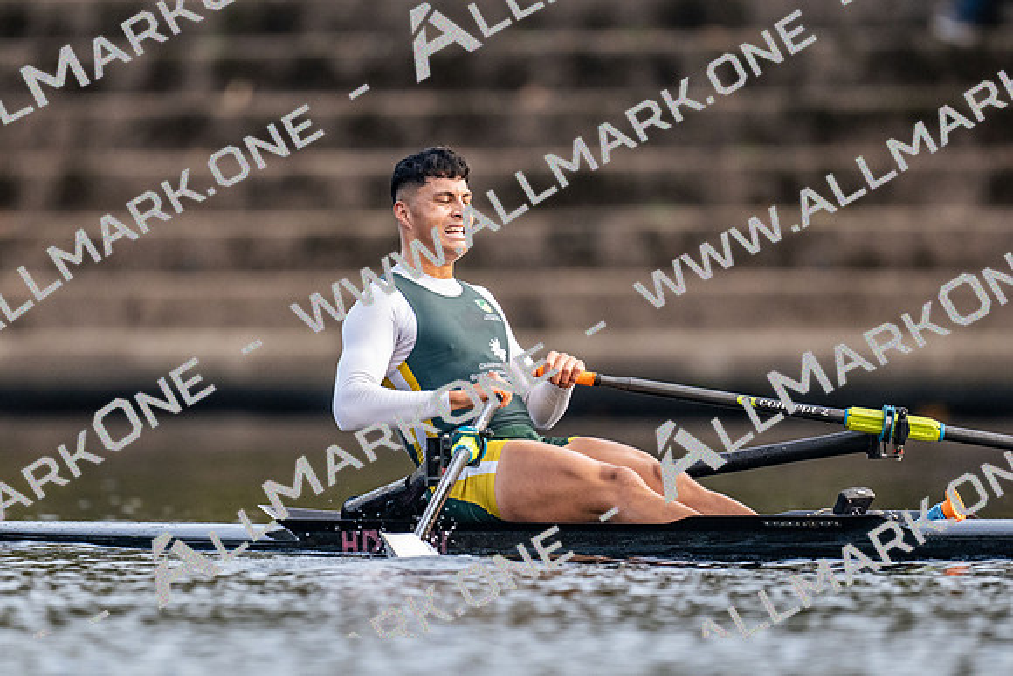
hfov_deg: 2.3
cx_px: 506
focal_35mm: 900
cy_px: 338
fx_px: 25343
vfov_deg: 1.5
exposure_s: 1/2500
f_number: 4
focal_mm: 600
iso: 1800
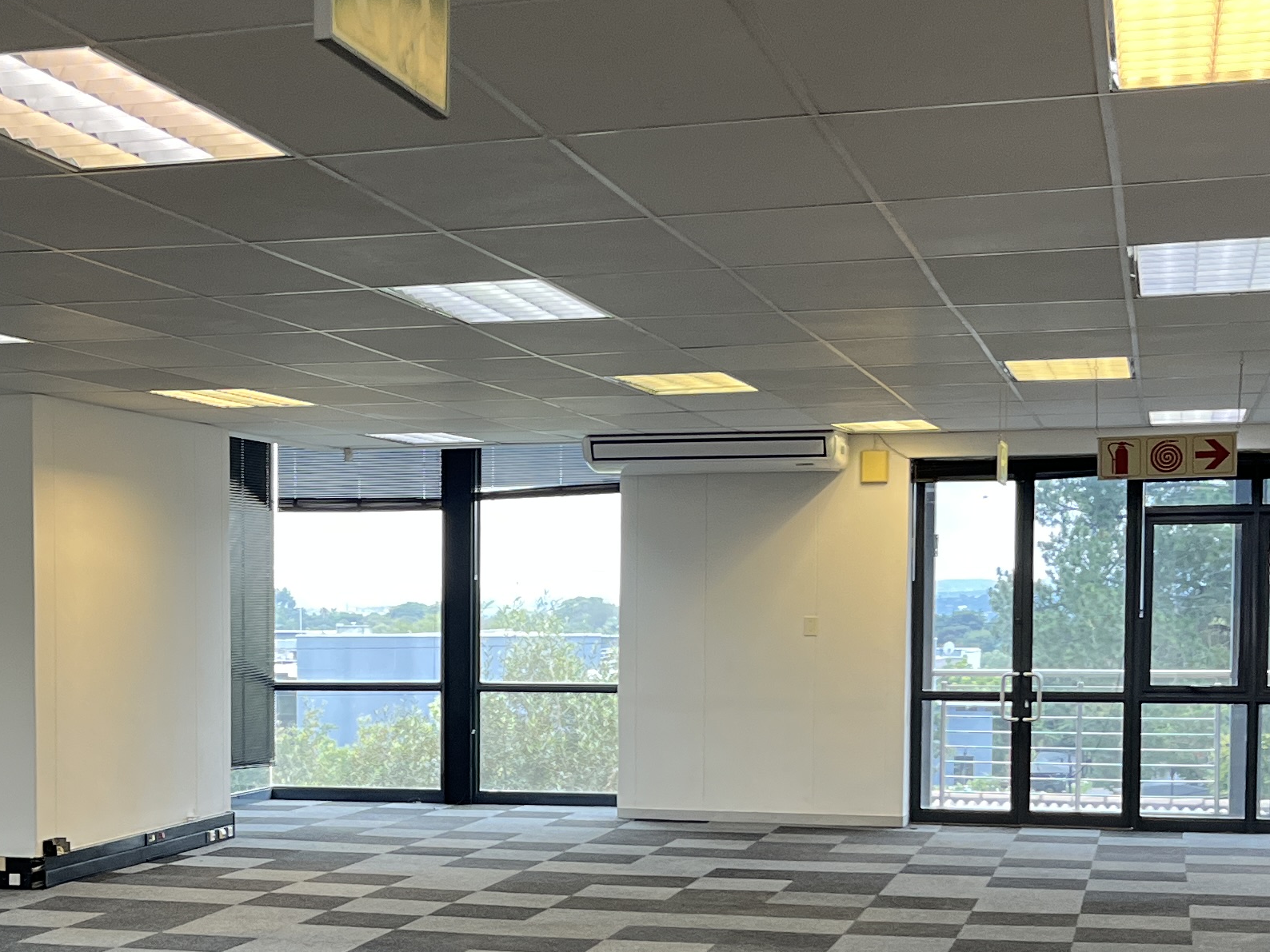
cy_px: 752
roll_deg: -0.5
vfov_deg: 22.0
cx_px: 234
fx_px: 2421
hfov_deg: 28.7
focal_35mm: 66
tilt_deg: -5.0
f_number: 1.6
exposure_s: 1/100
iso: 125
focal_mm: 5.1
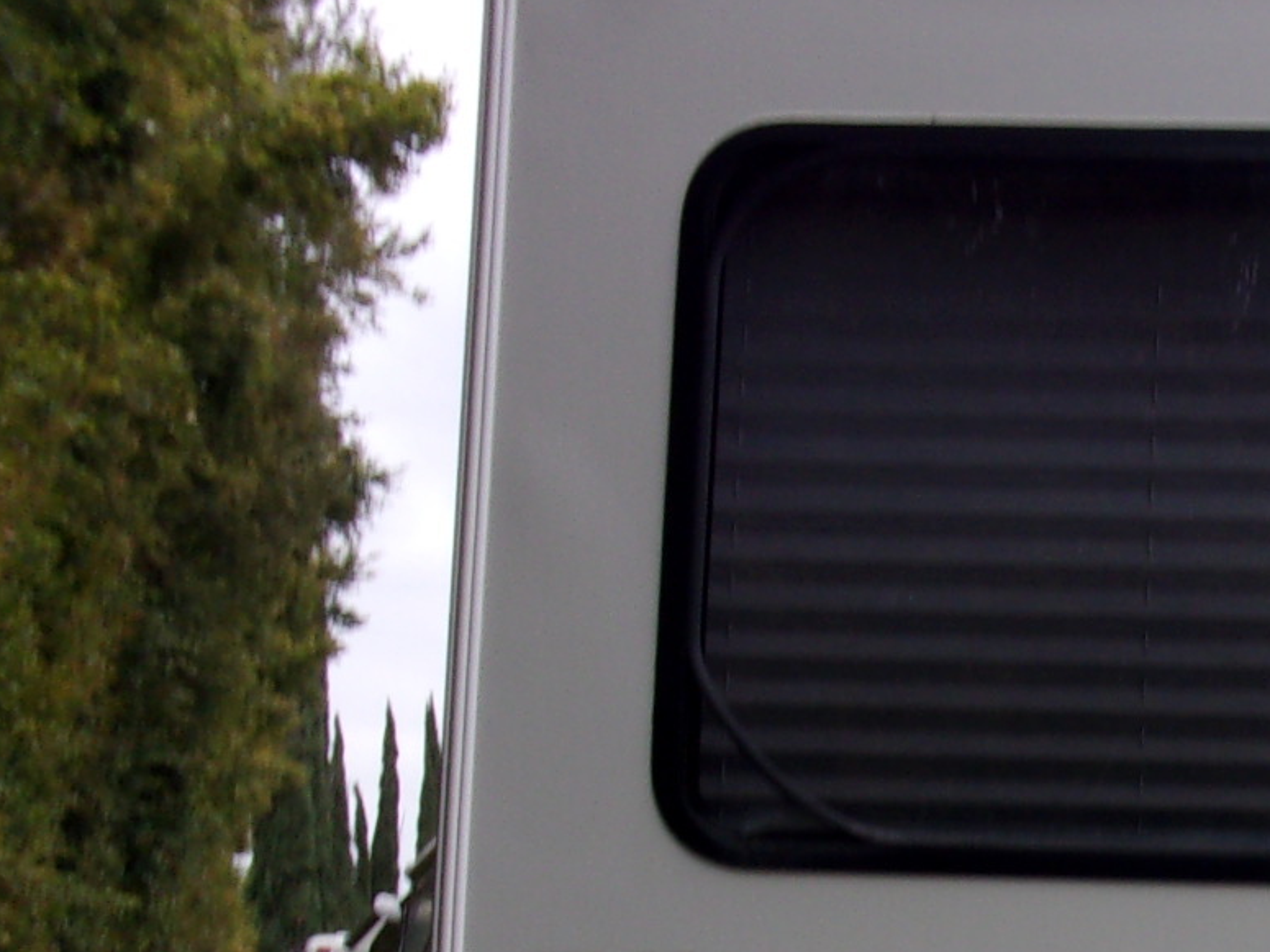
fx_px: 2715
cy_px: 1006
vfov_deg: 19.2
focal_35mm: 74
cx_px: 1486
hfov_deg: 24.1
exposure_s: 1/70
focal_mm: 5.1
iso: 80
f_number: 10.8
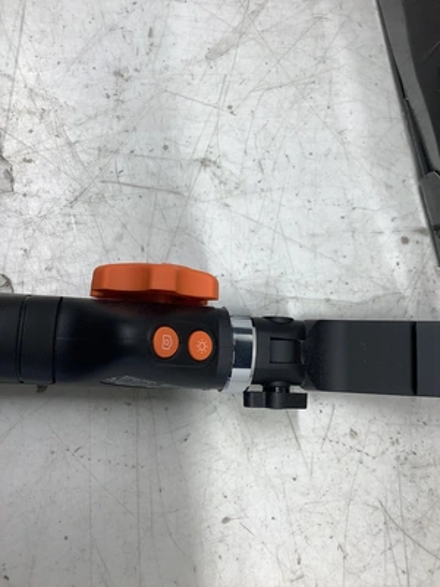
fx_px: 525
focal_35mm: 31
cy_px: 294
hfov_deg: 45.4
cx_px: 220
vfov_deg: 58.4
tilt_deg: -75.6
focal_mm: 3.3
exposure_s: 1/120
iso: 64
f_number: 2.4
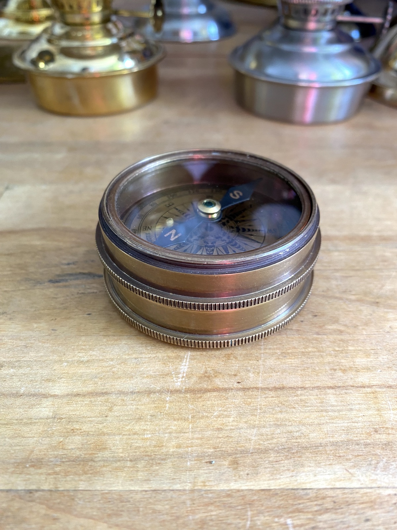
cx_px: 198
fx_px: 382
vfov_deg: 69.4
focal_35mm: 25
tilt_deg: -41.6
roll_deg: +0.4
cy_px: 265
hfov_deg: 54.9
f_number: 1.8
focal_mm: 4.25
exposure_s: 1/85
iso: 125
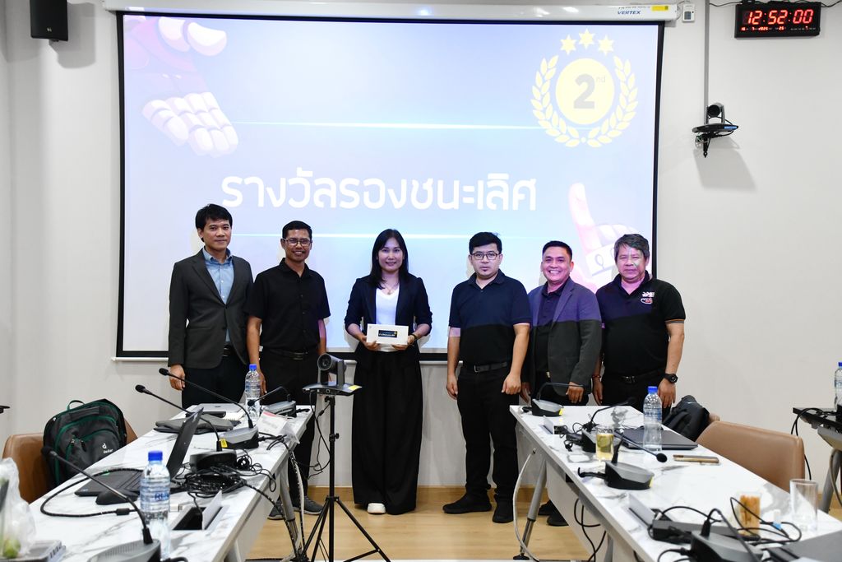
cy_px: 281
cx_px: 421
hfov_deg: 43.6
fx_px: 1053
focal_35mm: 45
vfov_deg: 29.9
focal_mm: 30
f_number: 4
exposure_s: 1/125
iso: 2000
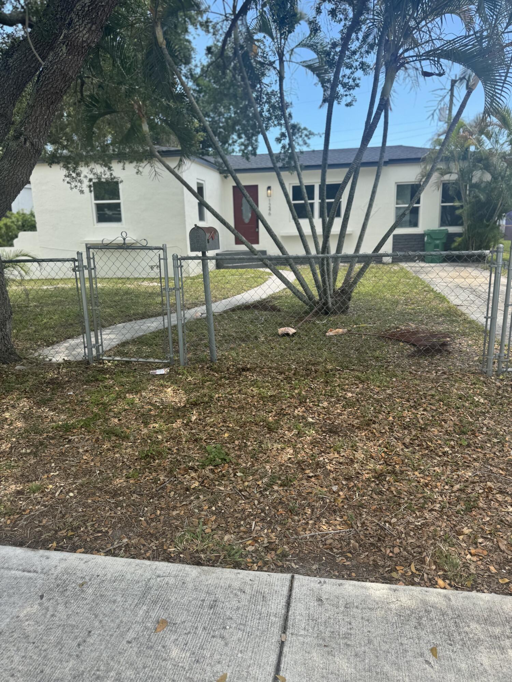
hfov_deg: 56.8
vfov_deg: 71.6
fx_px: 473
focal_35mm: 24
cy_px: 341
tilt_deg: -14.3
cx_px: 256
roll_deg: +2.0
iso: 80
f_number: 1.78
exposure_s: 1/1395
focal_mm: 6.76
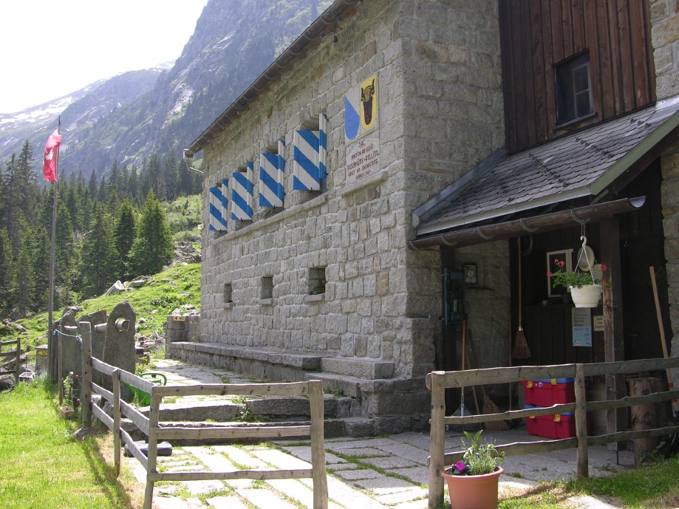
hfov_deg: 47.8
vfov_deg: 36.8
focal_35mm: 39
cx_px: 316
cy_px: 231
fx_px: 765
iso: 50
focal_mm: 8.9
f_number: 4.5
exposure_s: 1/123
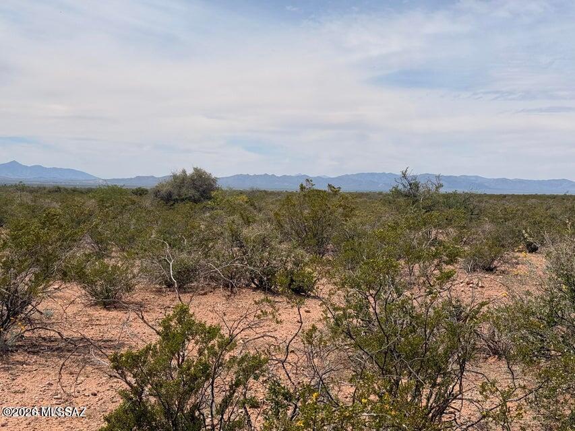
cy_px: 216
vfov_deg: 30.3
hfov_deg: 39.7
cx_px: 288
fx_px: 797
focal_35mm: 48
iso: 64
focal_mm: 6.76
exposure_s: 1/9901
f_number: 1.78
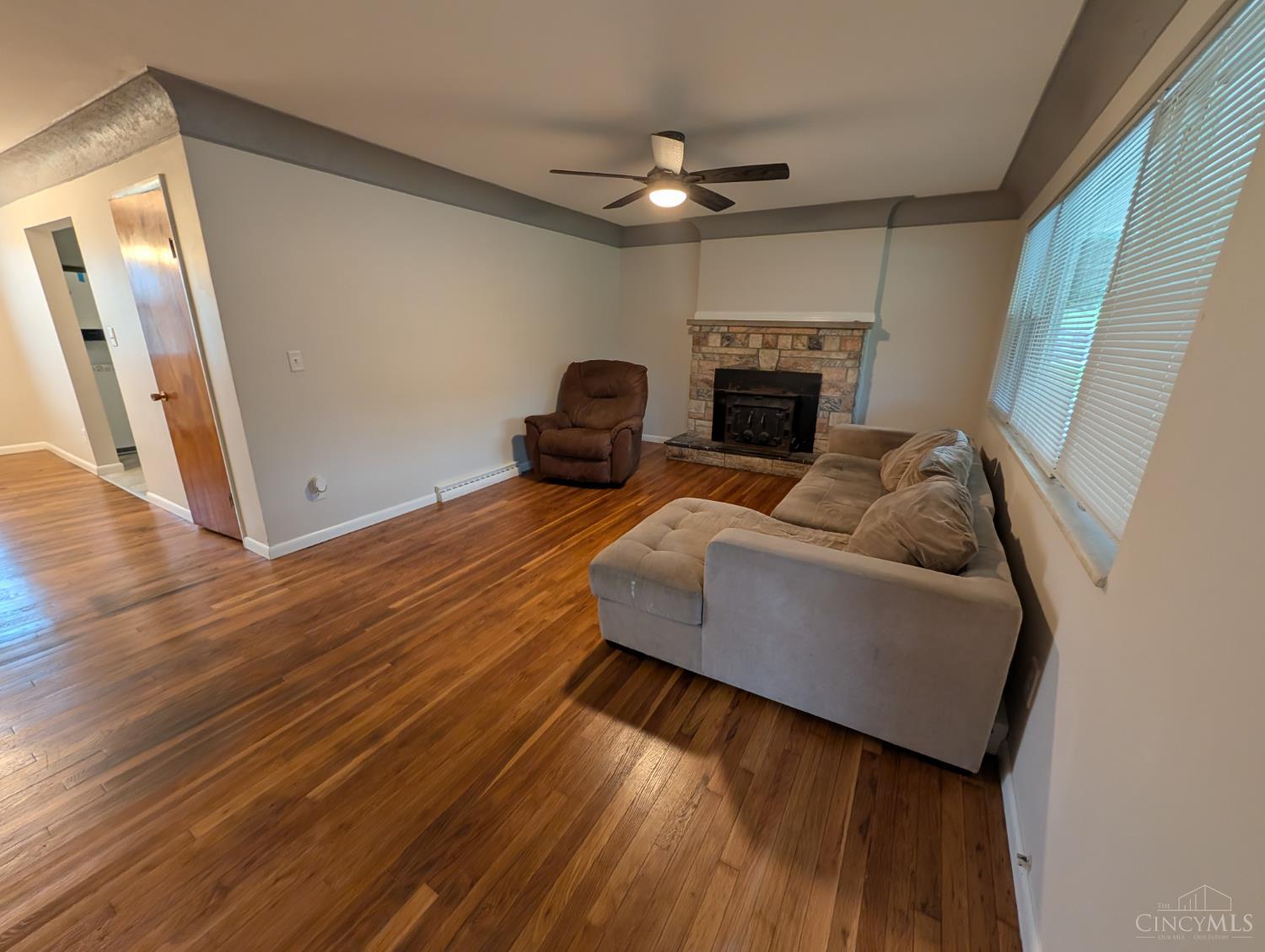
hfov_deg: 110.5
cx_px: 632
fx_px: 439
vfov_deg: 94.6
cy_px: 476
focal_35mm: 12
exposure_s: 1/40
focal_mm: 2.02
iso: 105
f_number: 1.7
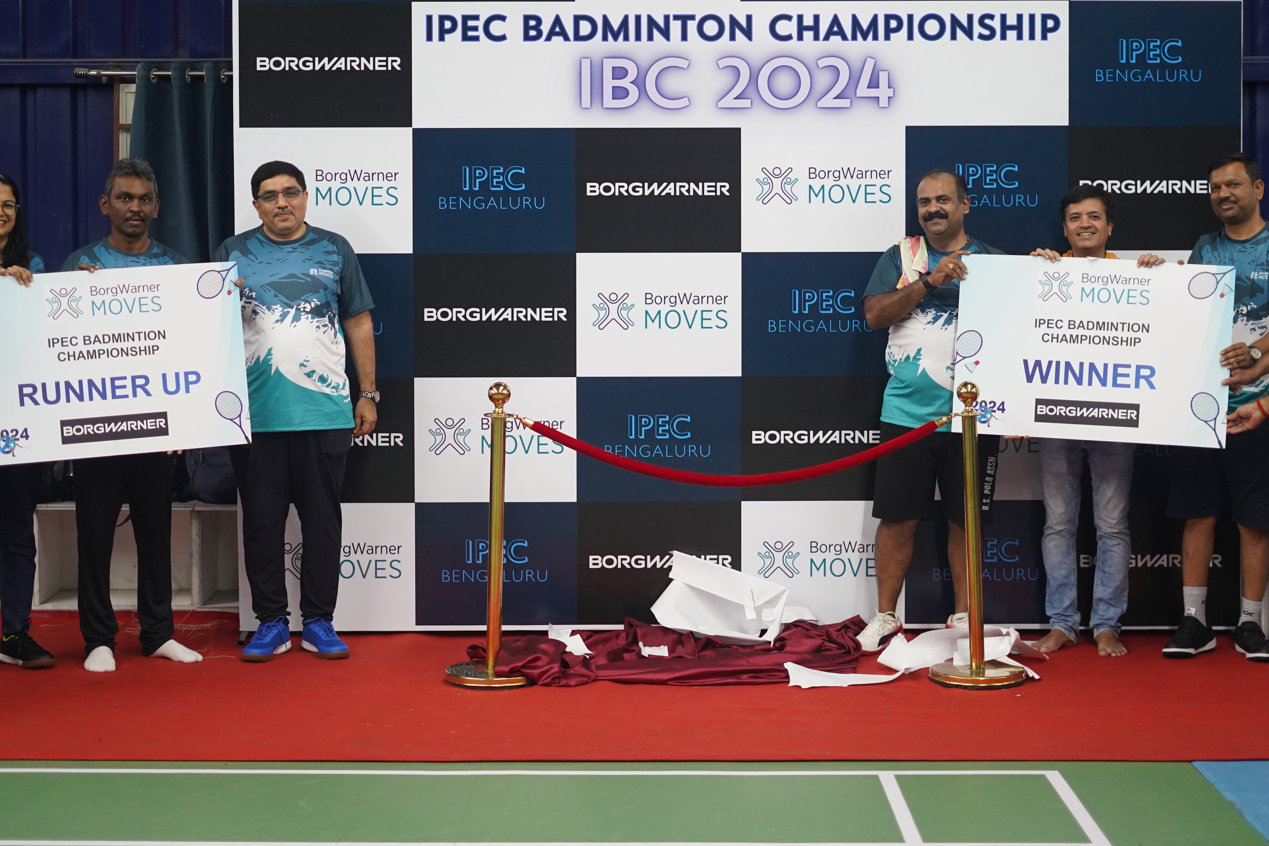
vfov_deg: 20.9
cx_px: 619
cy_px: 299
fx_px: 2291
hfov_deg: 31.0
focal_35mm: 65
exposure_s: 1/1000
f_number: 1.8
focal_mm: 50
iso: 3200
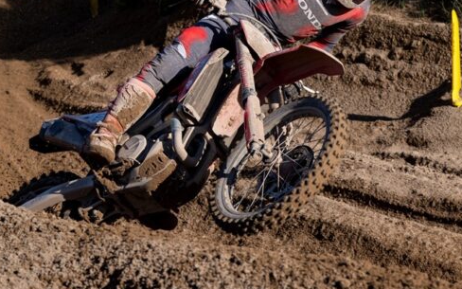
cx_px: 260
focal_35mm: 180
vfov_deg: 7.3
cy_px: 63
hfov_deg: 11.6
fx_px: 2266
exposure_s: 1/1600
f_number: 6.3
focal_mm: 115
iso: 200
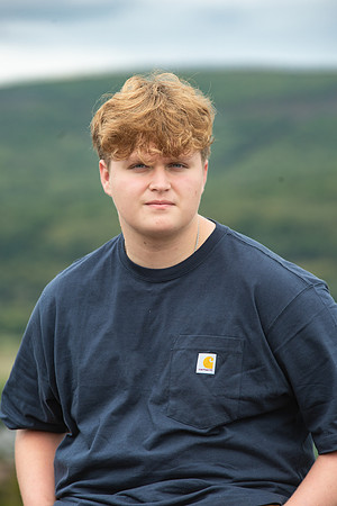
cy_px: 253
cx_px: 168
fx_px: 2808
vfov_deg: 10.3
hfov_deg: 6.9
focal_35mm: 200
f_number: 5.6
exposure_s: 1/320
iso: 320
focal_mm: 200
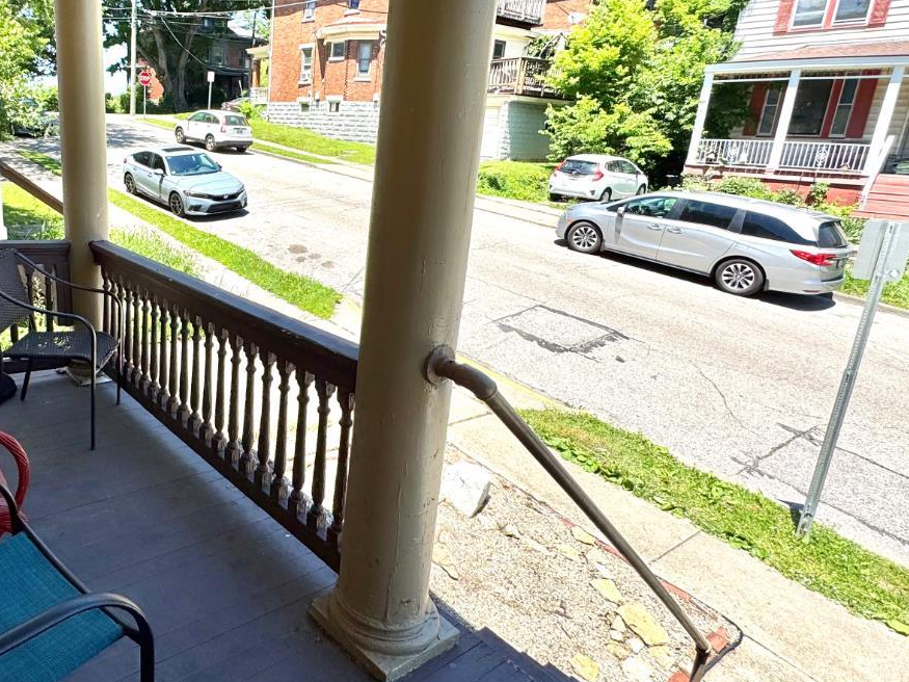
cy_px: 293
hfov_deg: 67.4
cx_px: 237
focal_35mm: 24
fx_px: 630
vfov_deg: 56.6
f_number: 2.2
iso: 40
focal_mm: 2.22
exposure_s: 1/1078
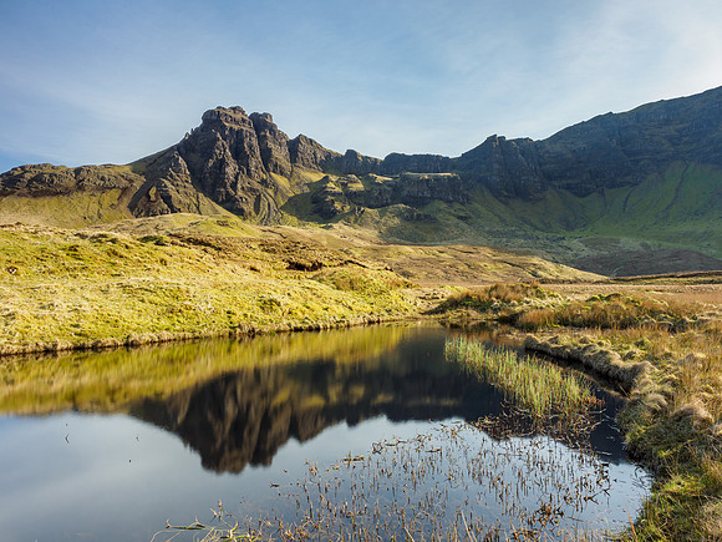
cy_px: 271
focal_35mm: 24
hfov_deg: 71.6
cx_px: 361
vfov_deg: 56.8
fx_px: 501
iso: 200
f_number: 7.1
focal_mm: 12
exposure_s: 2
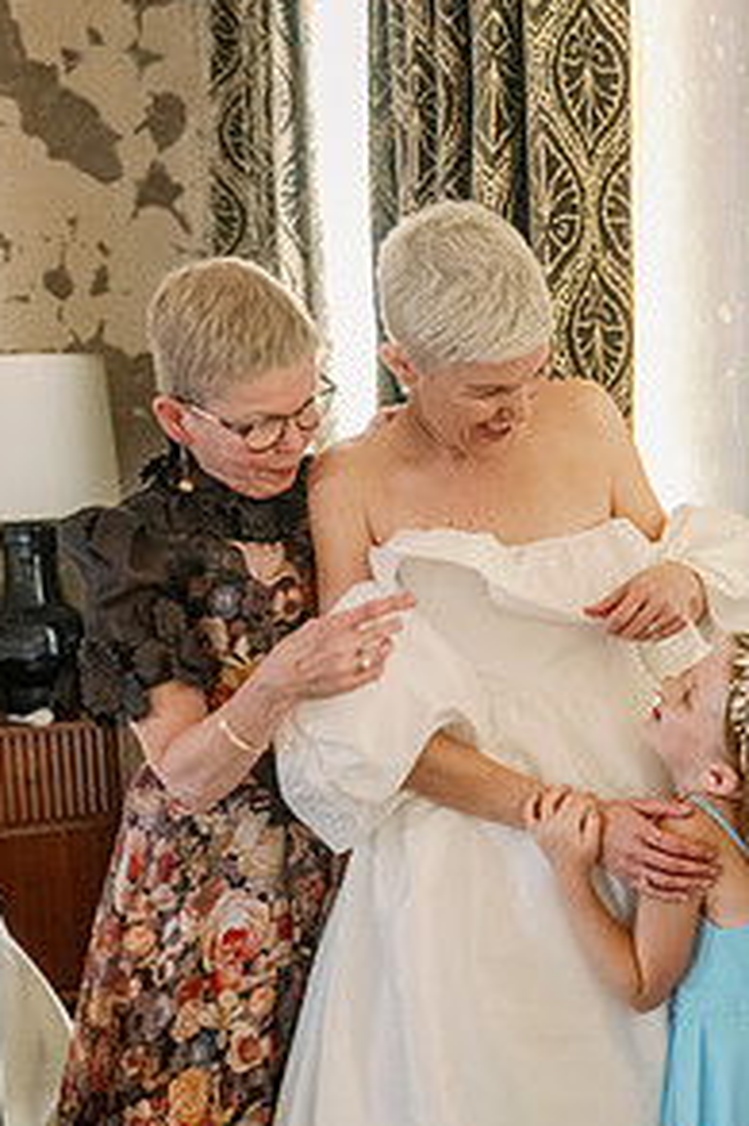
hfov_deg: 25.4
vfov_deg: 37.0
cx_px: 499
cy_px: 788
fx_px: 1656
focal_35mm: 53
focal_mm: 34.5
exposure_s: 1/200
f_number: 3.2
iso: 4000
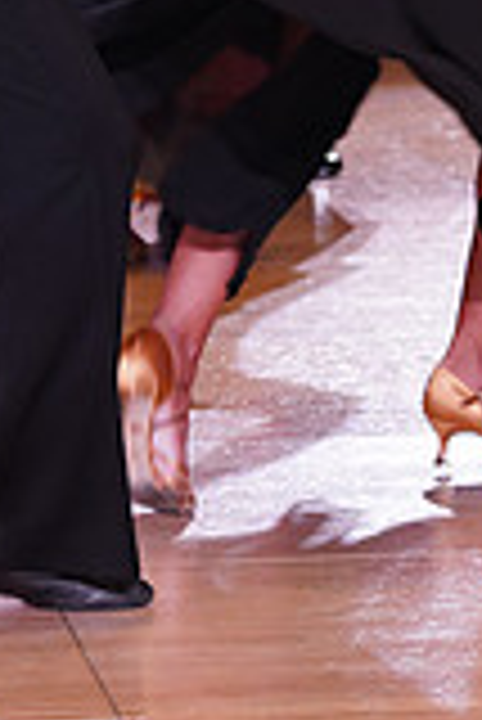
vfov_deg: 5.9
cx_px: 196
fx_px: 6953
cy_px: -234
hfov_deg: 4.0
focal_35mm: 347
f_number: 5
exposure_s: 1/125
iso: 1250
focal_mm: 96
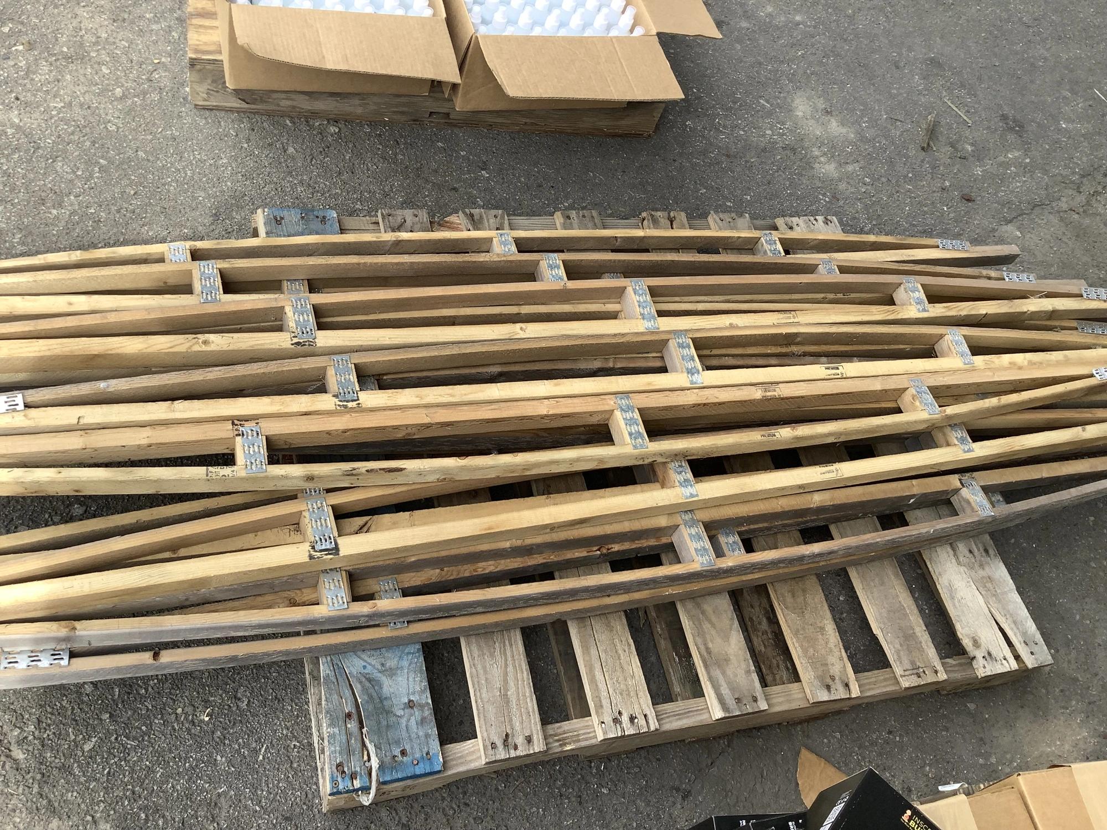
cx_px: 554
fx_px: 991
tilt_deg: -53.5
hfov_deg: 58.4
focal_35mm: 31
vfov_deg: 45.4
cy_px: 415
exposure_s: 1/283
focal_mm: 3.3
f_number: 2.4
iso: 25
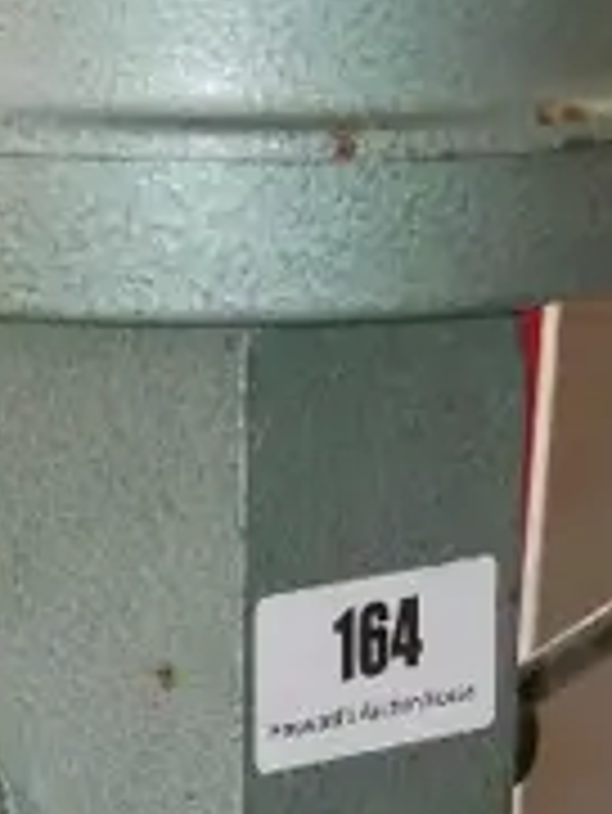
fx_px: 7440
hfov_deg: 4.7
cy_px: 1641
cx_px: -133
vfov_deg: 6.1
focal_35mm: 316
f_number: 5.6
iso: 3200
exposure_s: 1/100
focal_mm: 28
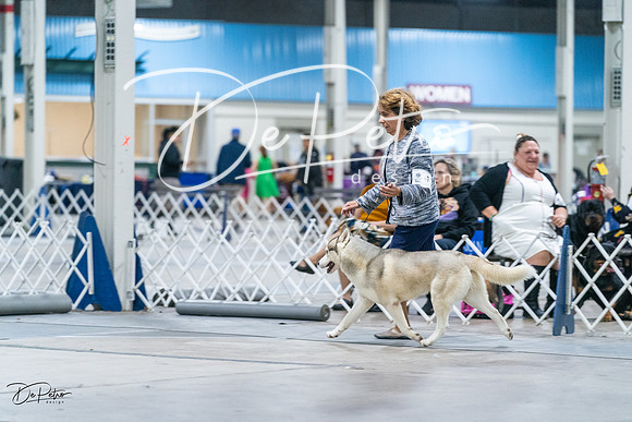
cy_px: 211
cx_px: 316
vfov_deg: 8.6
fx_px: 2792
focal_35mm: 159
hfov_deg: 12.9
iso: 6400
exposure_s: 1/200
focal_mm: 159
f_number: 3.5
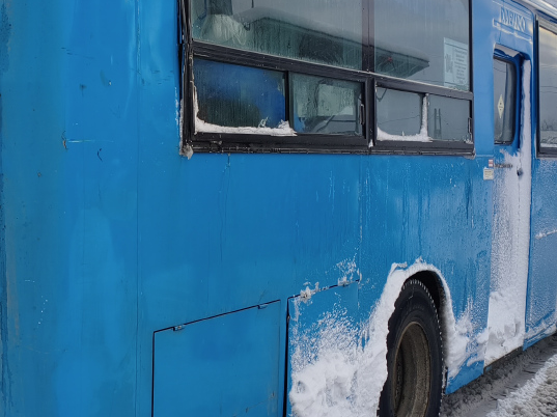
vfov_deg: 23.3
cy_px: 202
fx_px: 1013
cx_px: 102
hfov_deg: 29.9
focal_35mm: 63
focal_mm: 4.94
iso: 80
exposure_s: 1/2007
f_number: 1.5
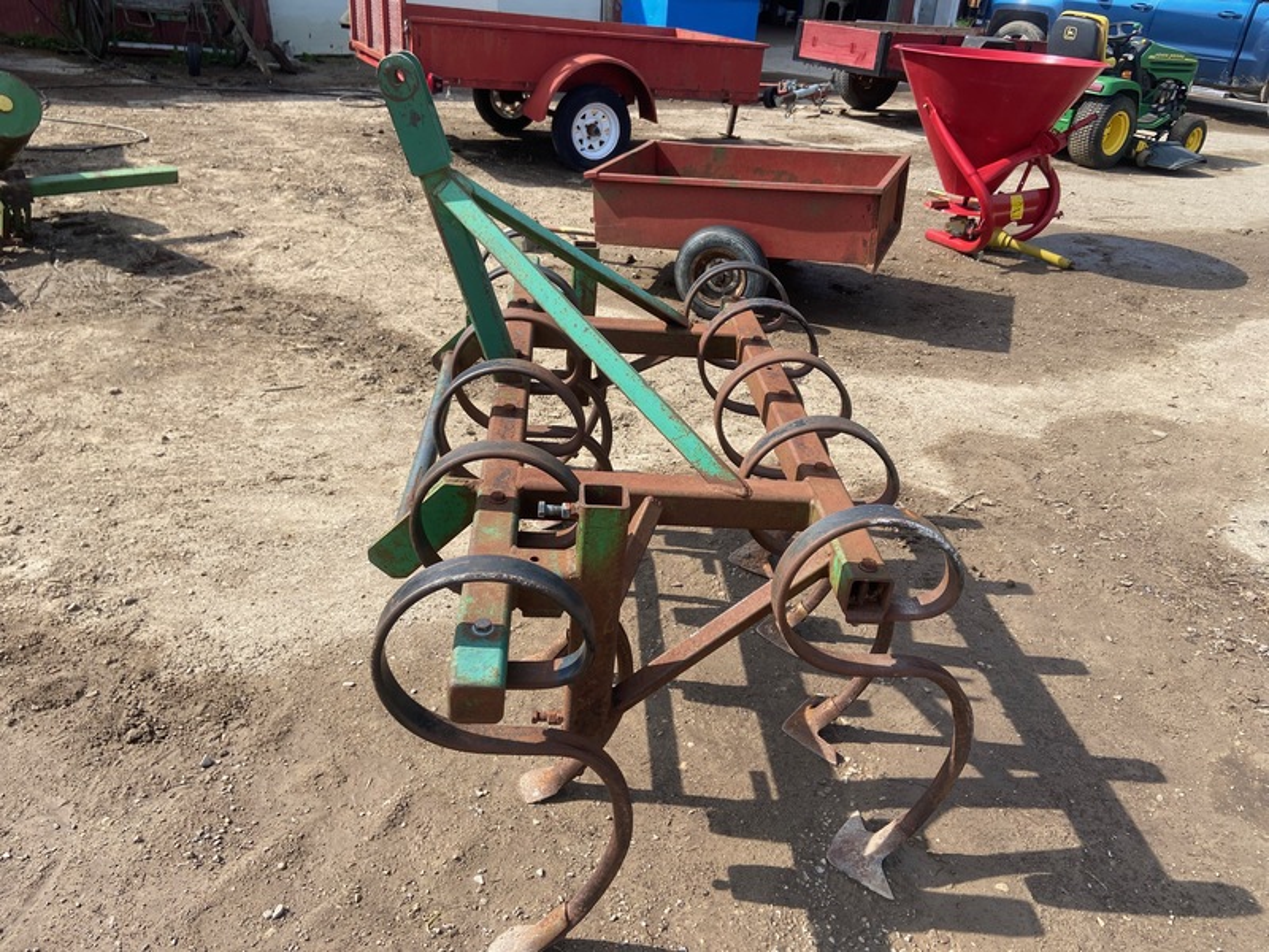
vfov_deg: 53.1
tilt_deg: -29.5
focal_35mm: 26
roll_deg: -3.0
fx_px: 953
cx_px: 634
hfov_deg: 67.3
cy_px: 476
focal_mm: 4.25
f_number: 1.8
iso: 32
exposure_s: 1/1727
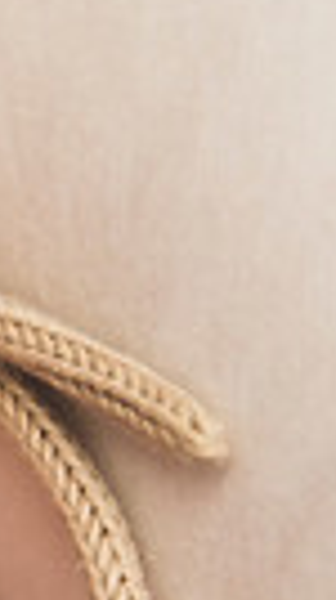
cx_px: -838
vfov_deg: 6.8
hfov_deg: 3.7
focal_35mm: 317
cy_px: 477
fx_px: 5040
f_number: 2.8
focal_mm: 70
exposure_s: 1/125
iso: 100
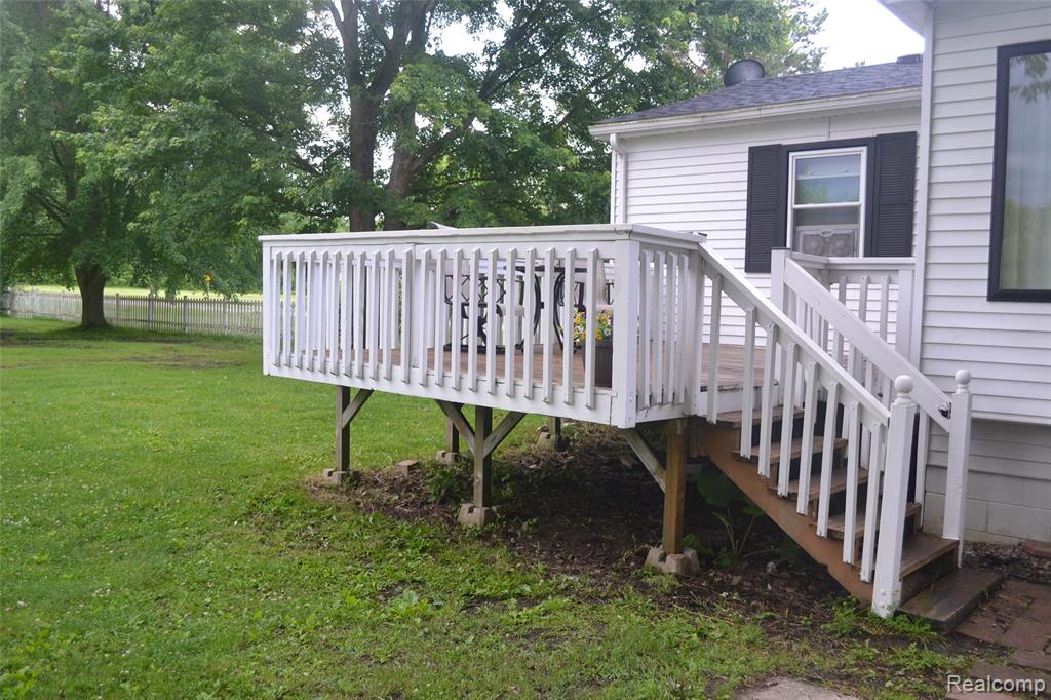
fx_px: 876
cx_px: 526
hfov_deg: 61.9
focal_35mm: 30
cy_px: 350
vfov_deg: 43.6
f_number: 5
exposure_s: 1/100
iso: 400
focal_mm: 20
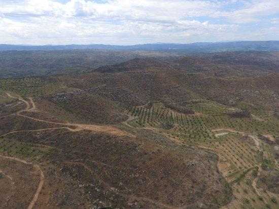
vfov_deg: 66.0
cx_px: 140
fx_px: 161
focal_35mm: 20
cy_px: 104
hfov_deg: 81.7
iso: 100
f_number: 2.8
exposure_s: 1/790
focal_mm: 3.61
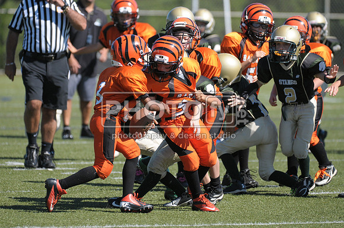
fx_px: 4294
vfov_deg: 3.0
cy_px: 114
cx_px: 172
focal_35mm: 450
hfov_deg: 4.6
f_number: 4
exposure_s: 1/3200
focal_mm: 300
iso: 640
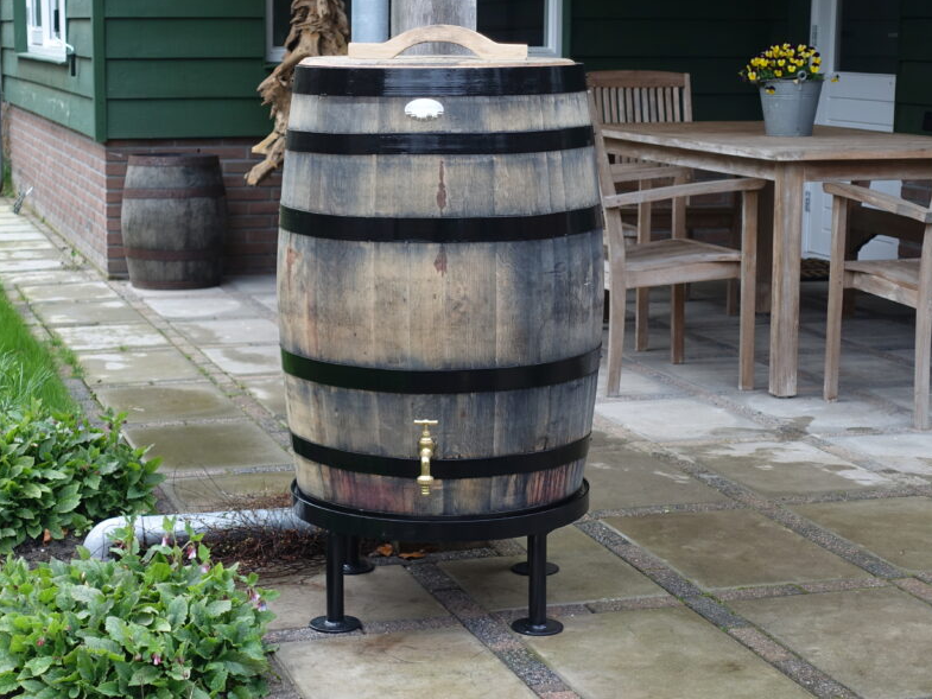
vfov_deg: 20.4
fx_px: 1939
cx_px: 347
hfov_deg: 26.9
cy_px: 357
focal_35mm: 72
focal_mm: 17.9
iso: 125
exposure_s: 1/60
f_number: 2.8
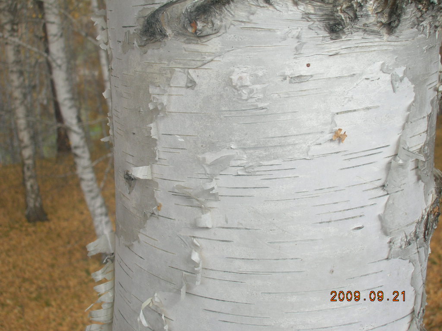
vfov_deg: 27.0
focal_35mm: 54
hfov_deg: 35.5
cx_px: 221
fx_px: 690
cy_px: 166
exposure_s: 1/123
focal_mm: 9
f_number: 5.7
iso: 50
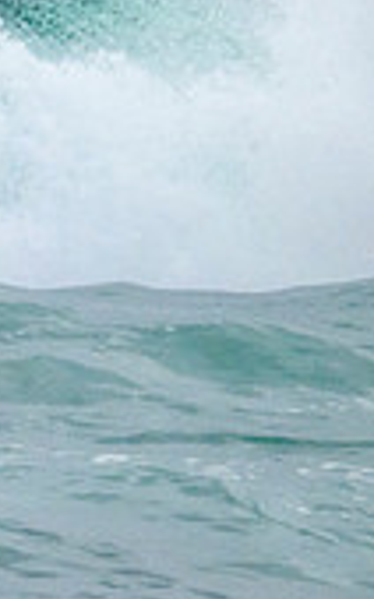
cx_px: -470
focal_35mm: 3818
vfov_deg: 0.6
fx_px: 62371
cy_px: 223
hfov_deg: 0.3
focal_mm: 800
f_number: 11
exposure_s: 1/2000
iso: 2200
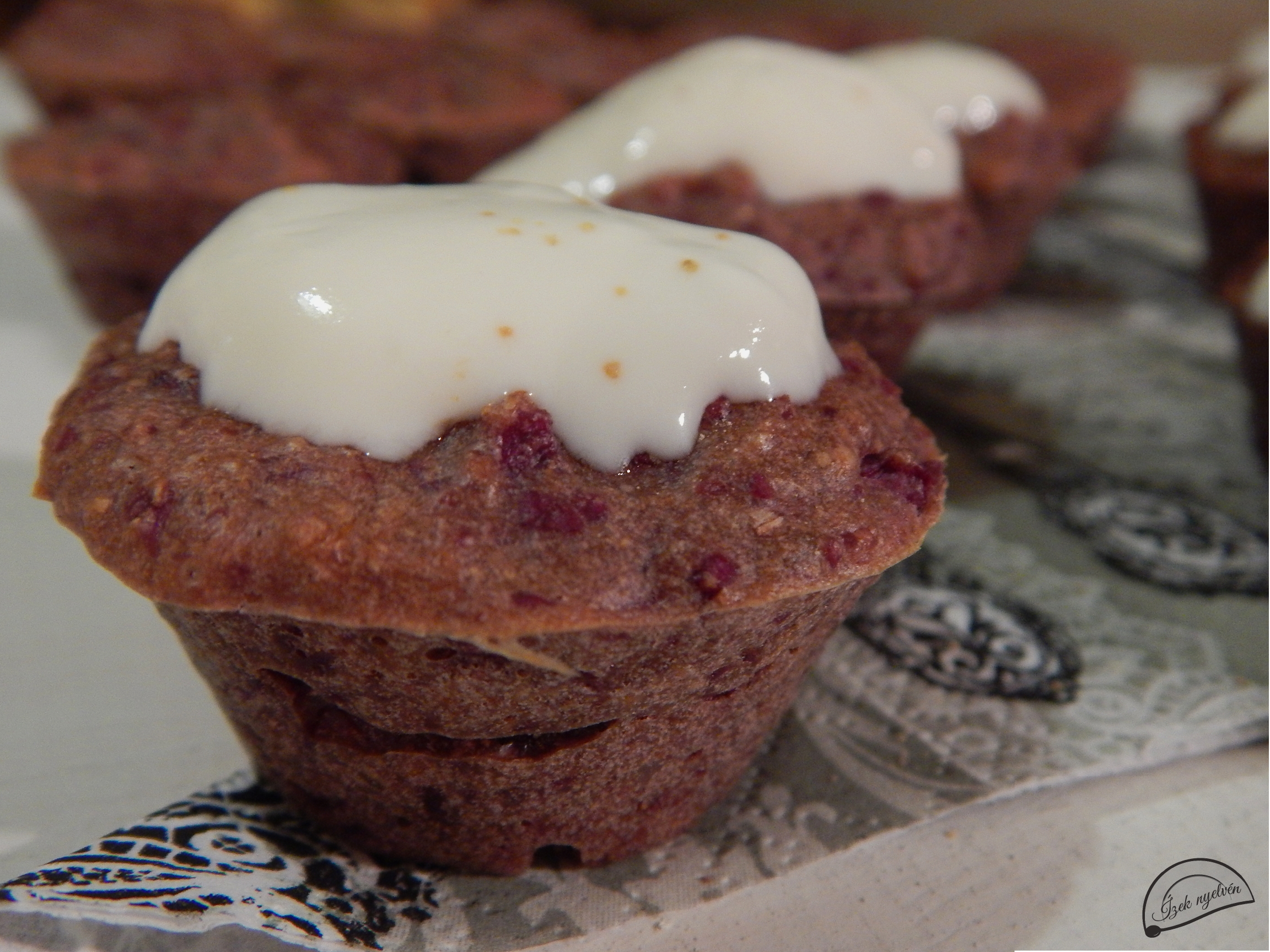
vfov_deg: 41.8
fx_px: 1247
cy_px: 476
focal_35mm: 34
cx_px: 635
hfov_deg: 54.0
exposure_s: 1/8
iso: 400
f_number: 3.3
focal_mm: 6.1
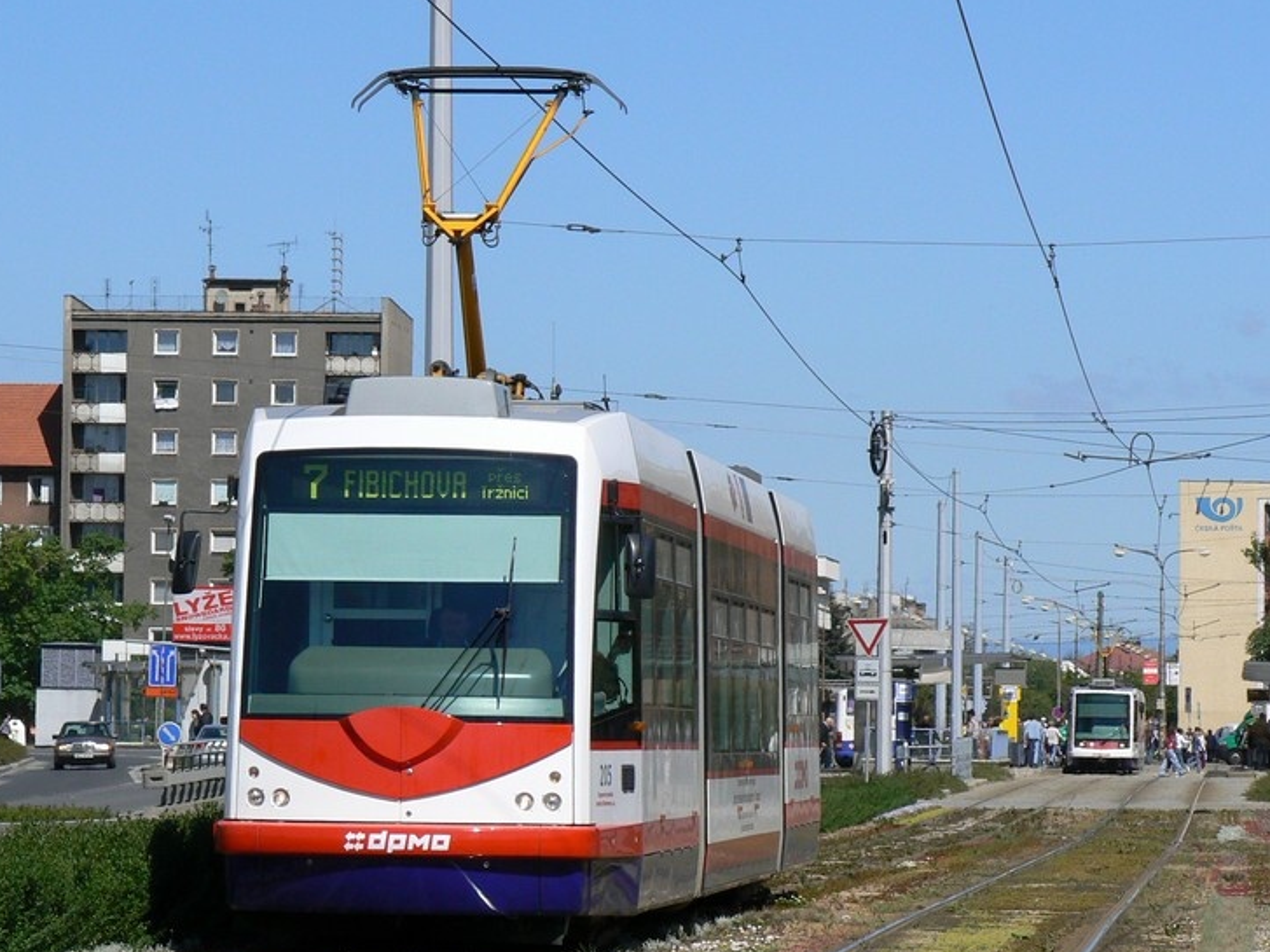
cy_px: 473
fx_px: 6676
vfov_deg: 8.2
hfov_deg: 10.9
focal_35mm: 182
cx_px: 662
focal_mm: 24.6
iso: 100
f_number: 5.6
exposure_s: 1/1300
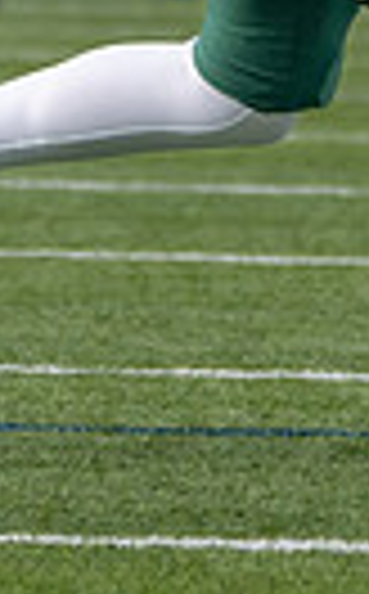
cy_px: -291
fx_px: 16759
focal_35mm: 1037
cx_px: 540
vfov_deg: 2.0
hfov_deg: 1.3
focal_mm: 175
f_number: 5.6
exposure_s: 1/1250
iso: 320
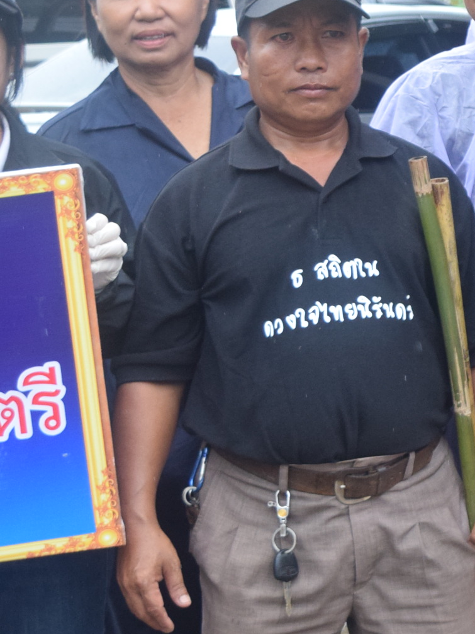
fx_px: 2983
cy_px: 273
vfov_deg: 12.1
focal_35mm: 163
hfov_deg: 8.7
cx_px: 911
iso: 800
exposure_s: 1/640
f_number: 4.8
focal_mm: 38
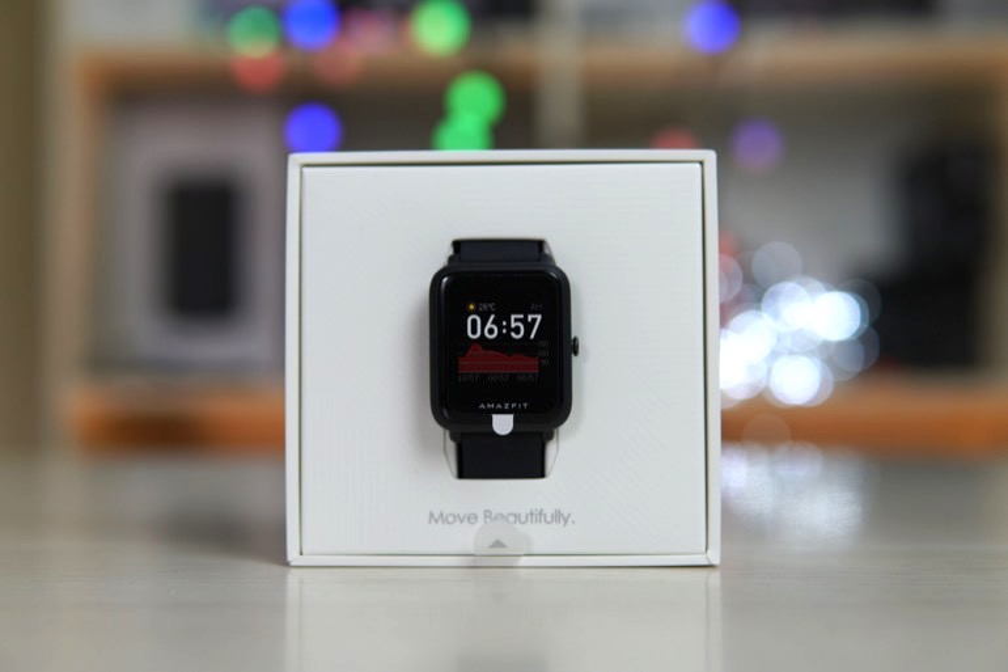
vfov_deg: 29.9
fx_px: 1260
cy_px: 336
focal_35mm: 45
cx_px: 504
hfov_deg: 43.6
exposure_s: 1/200
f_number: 2
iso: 100
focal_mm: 30
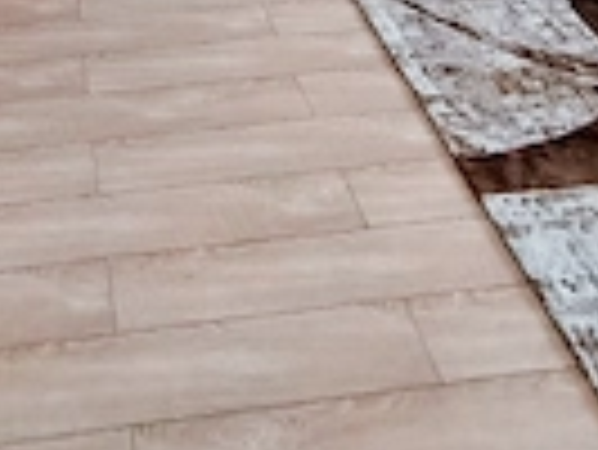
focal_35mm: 48
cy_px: -400
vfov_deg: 19.9
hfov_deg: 37.7
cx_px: 90
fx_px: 830
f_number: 2.2
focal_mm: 1.65
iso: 252
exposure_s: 1/50
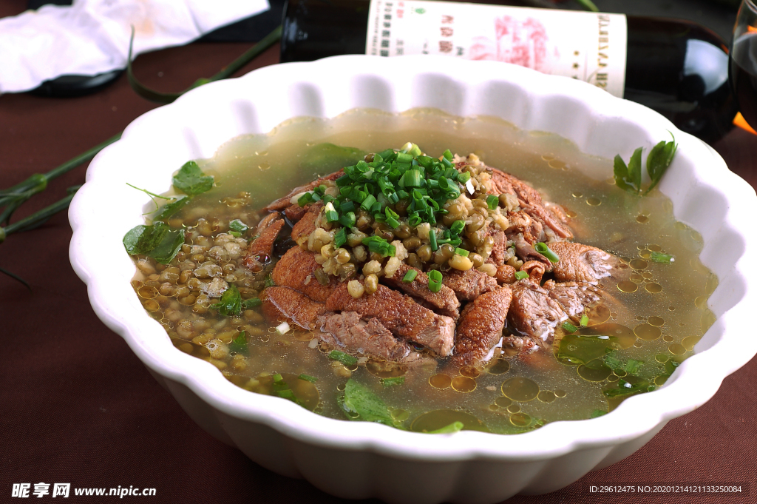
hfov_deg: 22.6
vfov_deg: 15.2
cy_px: 252
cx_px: 378
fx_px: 1891
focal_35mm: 90
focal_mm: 60
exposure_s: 1/500
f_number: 8
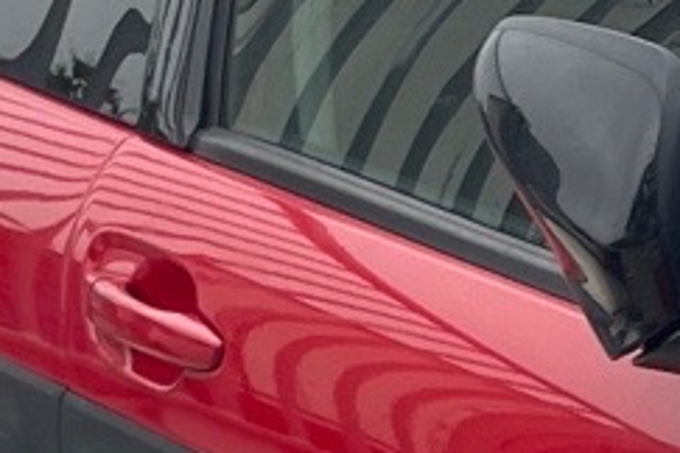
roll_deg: +4.9
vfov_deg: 6.2
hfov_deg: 8.7
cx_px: 1645
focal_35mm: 214
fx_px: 4042
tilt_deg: -10.7
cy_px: 937
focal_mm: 4.2
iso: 32
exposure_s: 1/121
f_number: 1.6
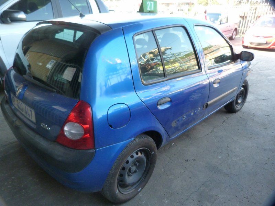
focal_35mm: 25
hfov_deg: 69.4
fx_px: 199
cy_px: 103
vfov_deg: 54.9
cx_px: 138
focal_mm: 4.5
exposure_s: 1/60
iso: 250
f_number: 2.8
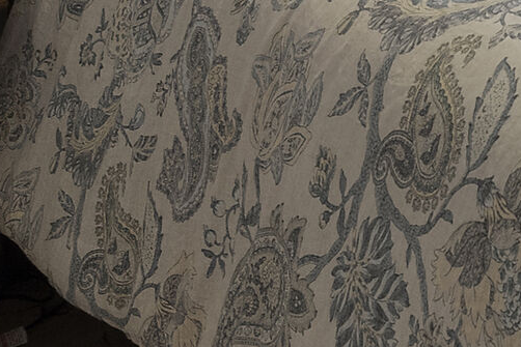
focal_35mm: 98
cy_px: -381
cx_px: 1015
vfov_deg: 12.2
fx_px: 1419
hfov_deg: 16.4
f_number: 8
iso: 400
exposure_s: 1/8
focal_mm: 16
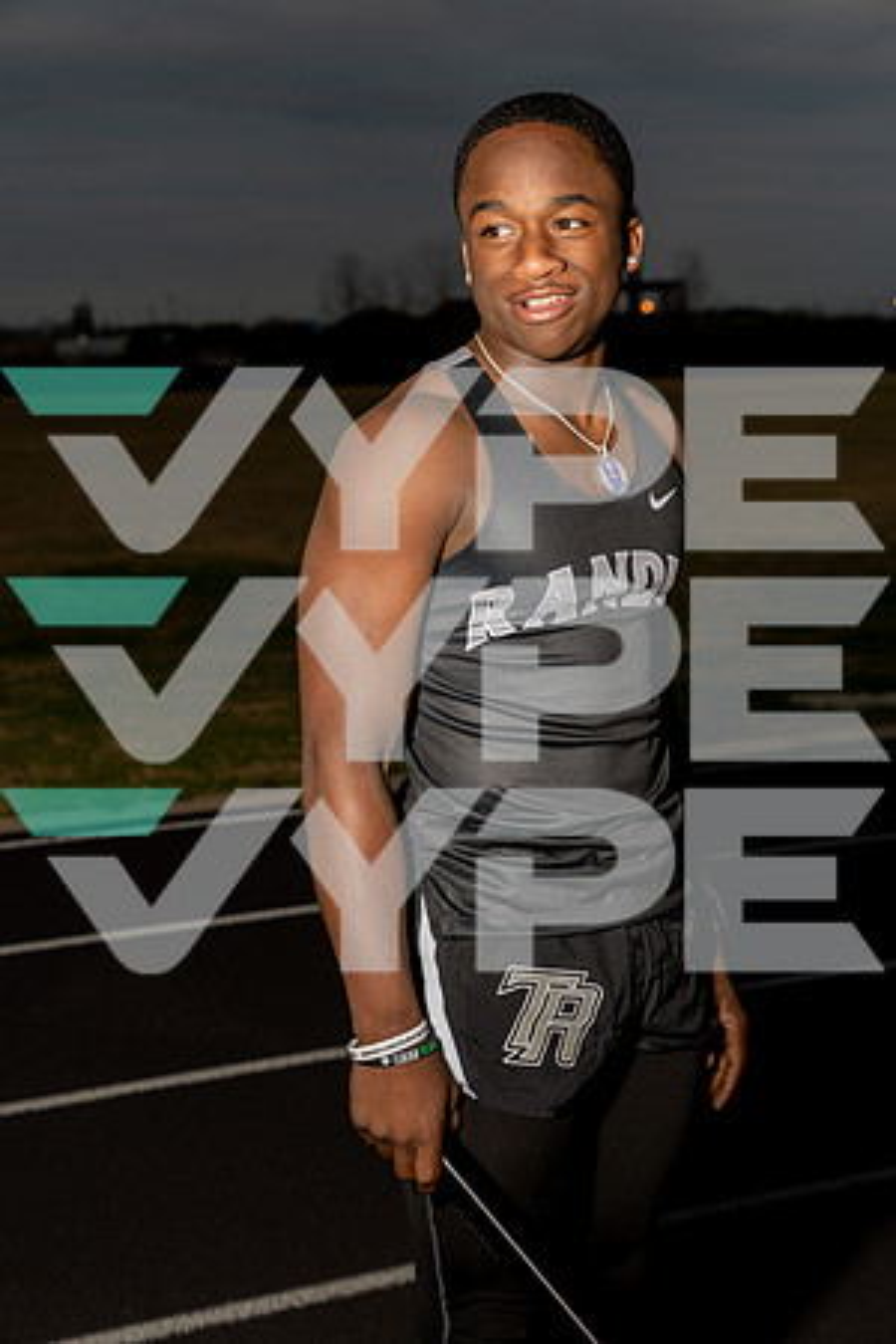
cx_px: 448
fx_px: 2426
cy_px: 672
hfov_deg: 20.9
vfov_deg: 31.0
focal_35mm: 65
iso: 400
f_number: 5.6
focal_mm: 65
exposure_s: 1/200
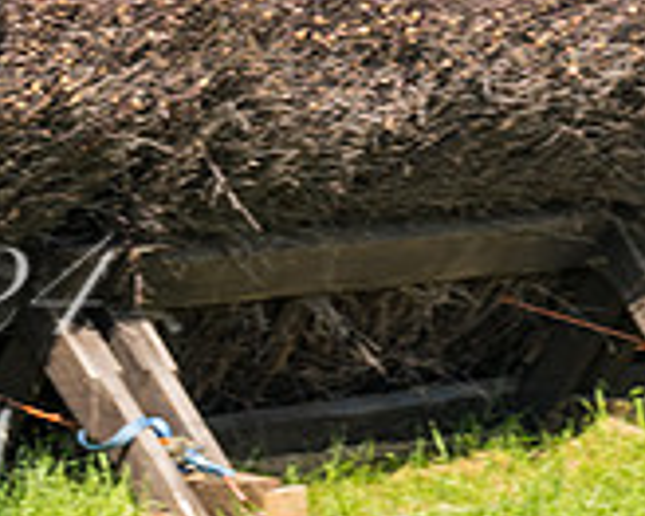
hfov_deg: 5.9
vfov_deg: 4.8
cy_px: 13
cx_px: -228
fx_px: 6200
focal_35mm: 325
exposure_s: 1/640
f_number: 5
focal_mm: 70
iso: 200
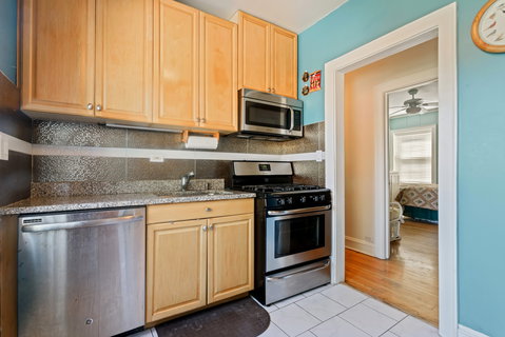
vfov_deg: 73.8
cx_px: 252
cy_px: 168
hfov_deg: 96.7
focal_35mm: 16
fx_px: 225
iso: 320
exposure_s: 1/2.5
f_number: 8
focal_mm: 16
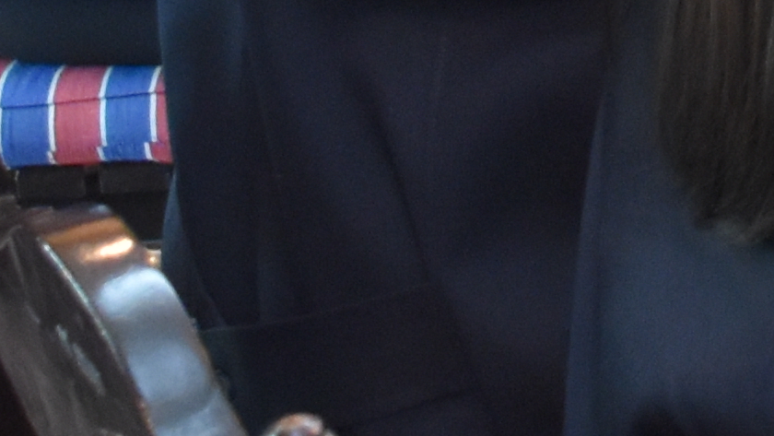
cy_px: -746
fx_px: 4147
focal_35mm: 202
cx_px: 1873
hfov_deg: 9.5
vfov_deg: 5.7
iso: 1400
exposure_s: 1/30
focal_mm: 18
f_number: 4
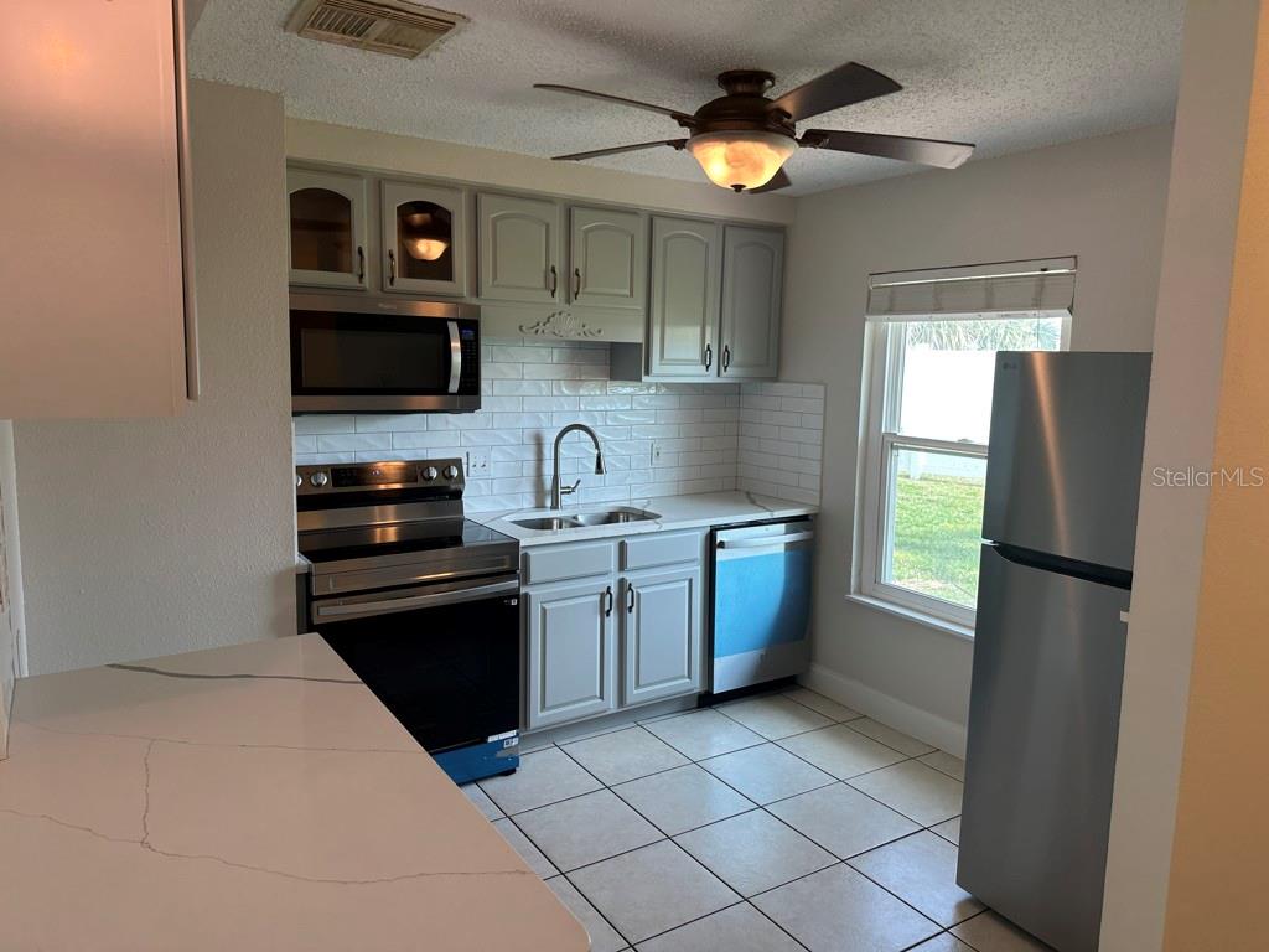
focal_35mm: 24
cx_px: 634
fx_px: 880
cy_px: 476
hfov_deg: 71.6
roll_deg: -2.5
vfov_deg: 56.8
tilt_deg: -6.7
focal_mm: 6.86
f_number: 1.78
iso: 80
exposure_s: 1/130
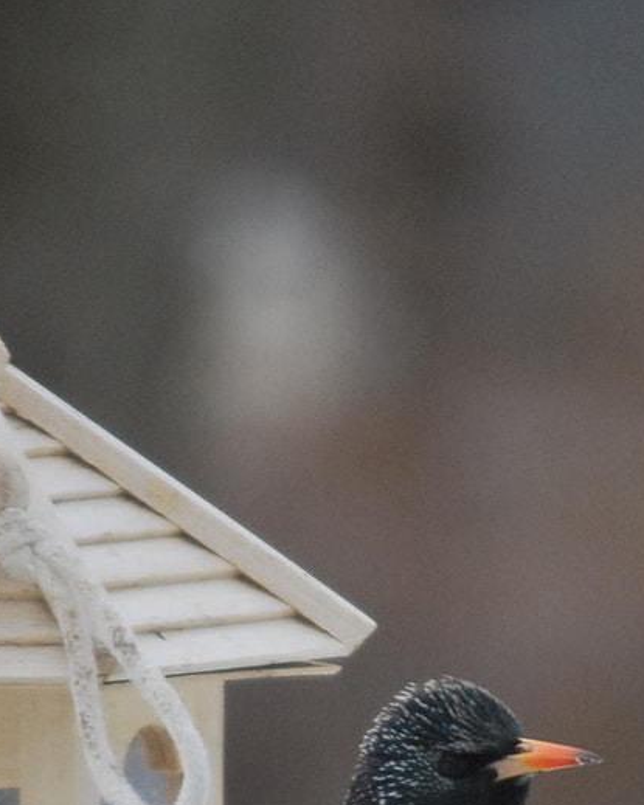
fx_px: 20734
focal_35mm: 870
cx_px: 315
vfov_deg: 2.2
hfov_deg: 1.8
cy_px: 754
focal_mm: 200
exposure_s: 1/500
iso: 450
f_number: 5.6
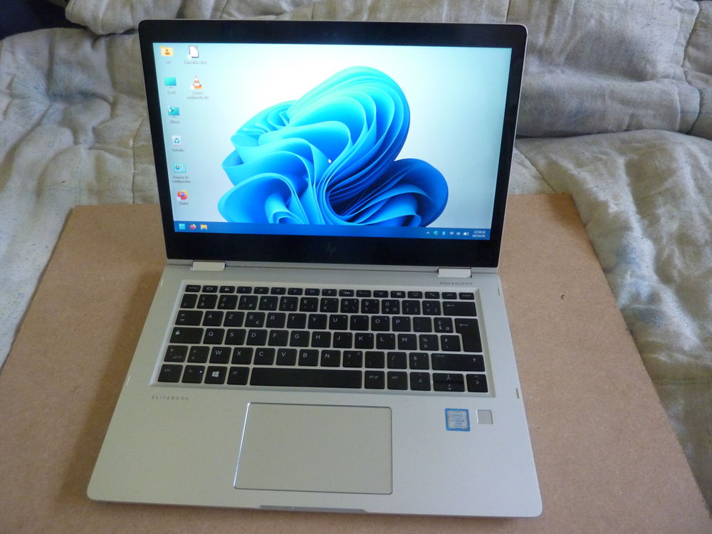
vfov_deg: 54.9
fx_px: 514
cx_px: 356
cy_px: 267
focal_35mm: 25
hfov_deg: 69.4
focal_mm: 4.1
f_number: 3.3
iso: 400
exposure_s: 1/20
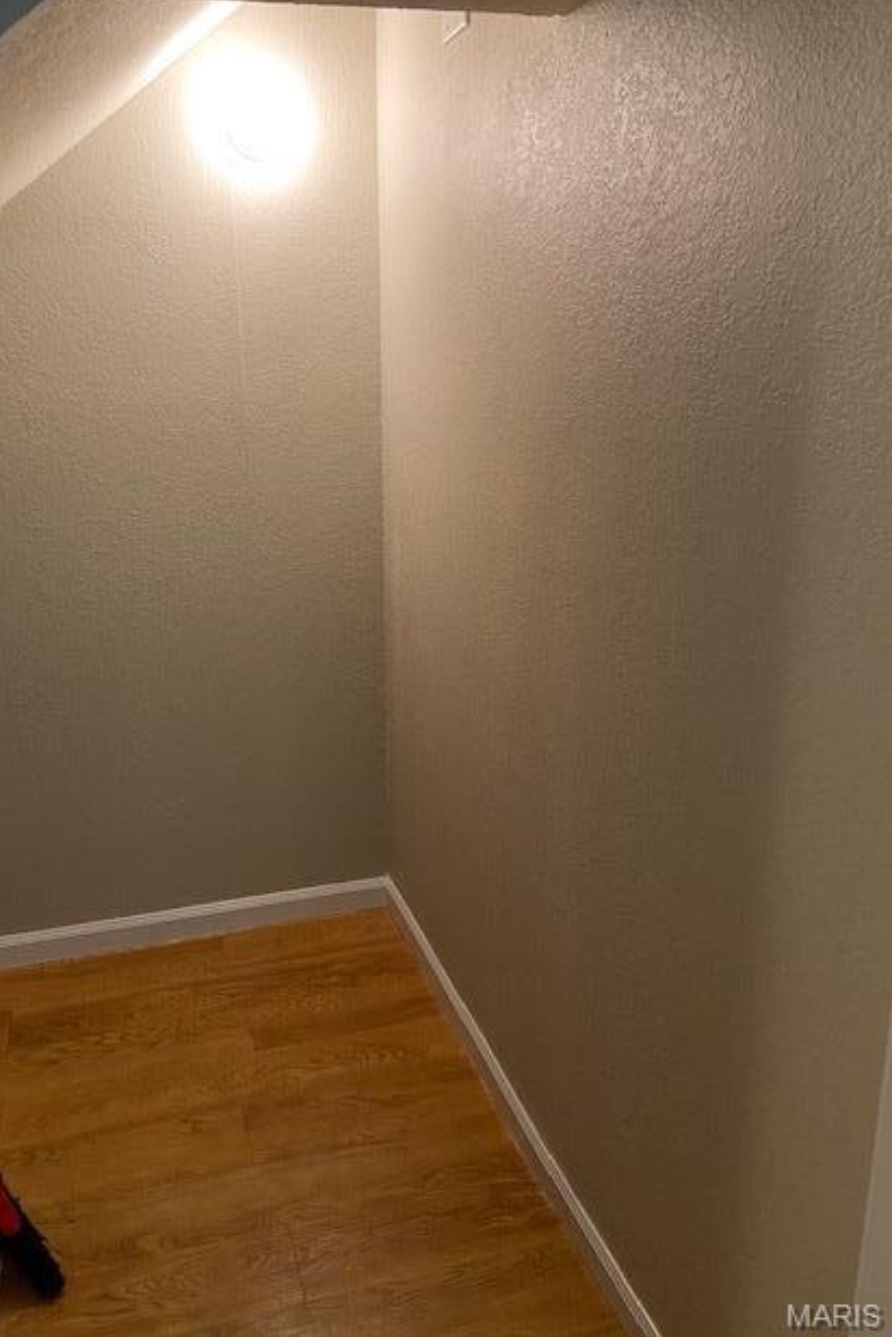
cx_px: 375
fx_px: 1041
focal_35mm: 28
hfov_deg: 46.2
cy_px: 647
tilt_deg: -15.5
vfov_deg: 65.5
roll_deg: +1.4
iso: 250
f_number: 1.8
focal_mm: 4.25
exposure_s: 1/60
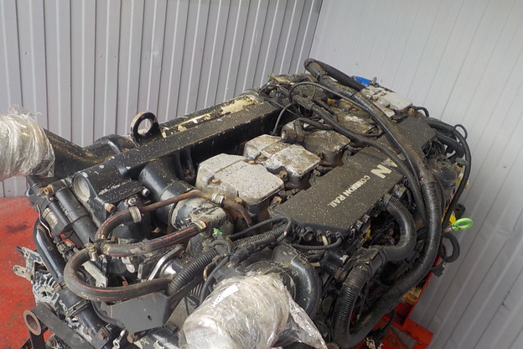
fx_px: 465
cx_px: 265
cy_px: 177
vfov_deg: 41.1
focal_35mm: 32
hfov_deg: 58.7
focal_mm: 4.1
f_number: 3.3
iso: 125
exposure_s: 1/50
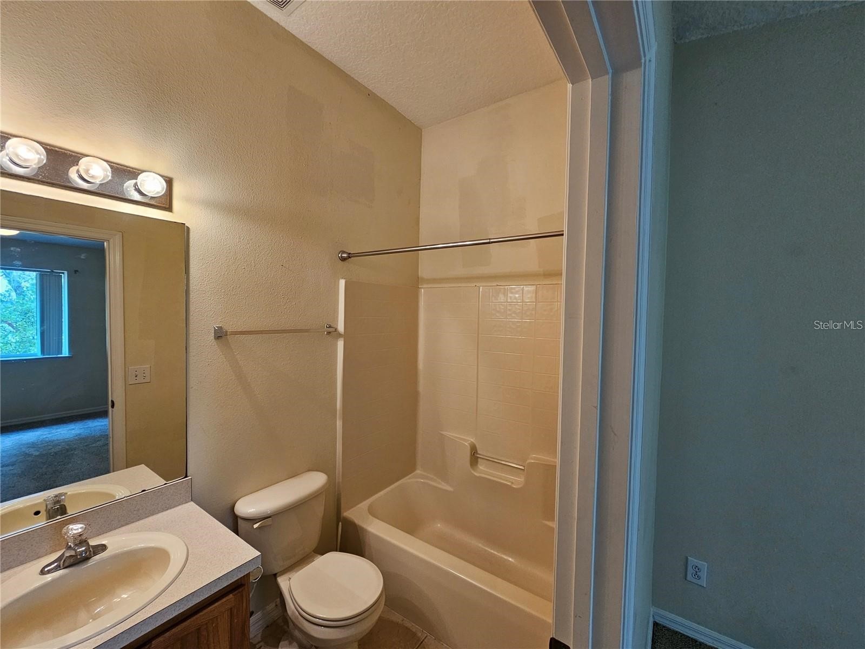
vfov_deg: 89.9
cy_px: 324
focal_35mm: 13
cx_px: 432
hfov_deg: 106.2
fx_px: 325
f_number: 2.2
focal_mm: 2.2
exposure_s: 1/60
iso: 160
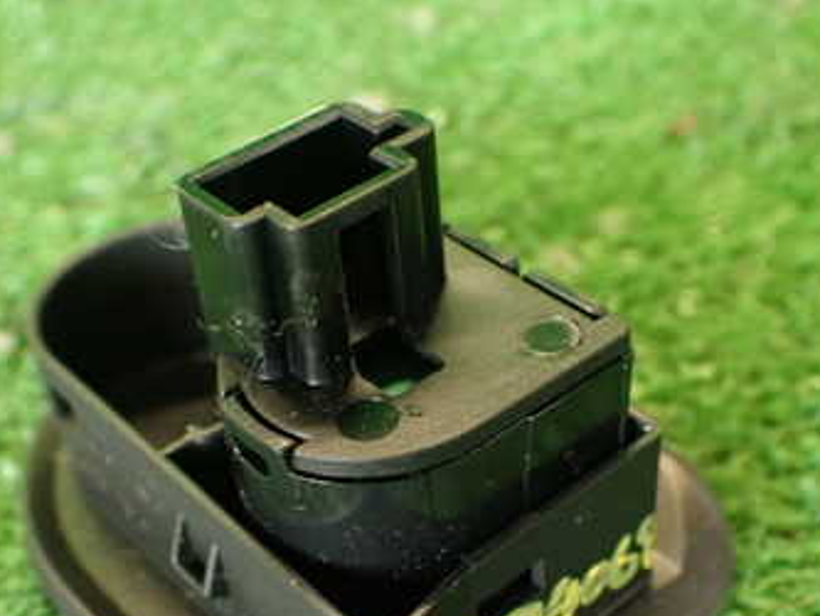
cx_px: 332
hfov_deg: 35.4
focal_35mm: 54
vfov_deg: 26.5
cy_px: 493
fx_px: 1280
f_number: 2.3
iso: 400
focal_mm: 5.4
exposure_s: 1/30
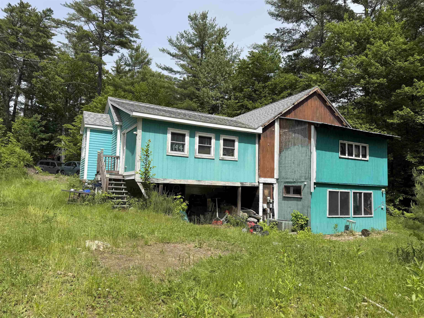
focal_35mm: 24
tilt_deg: +5.4
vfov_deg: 56.8
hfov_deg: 71.6
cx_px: 212
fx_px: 294
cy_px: 159
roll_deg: -2.3
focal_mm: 6.76
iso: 80
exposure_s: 1/4167
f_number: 1.78
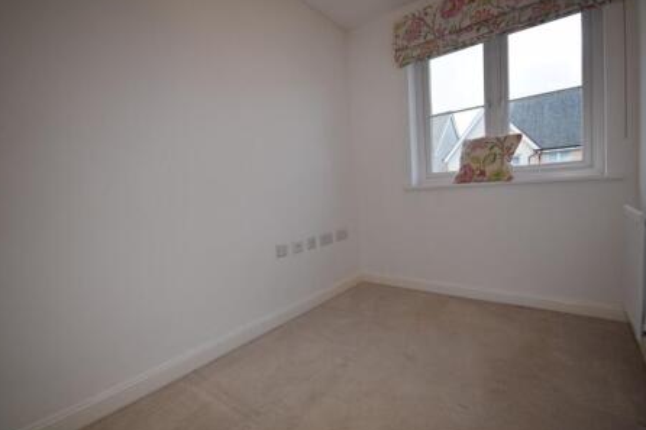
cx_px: 330
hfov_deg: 96.7
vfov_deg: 73.7
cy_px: 216
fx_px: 287
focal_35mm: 16
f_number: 5.6
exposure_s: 1/125
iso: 320
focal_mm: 10
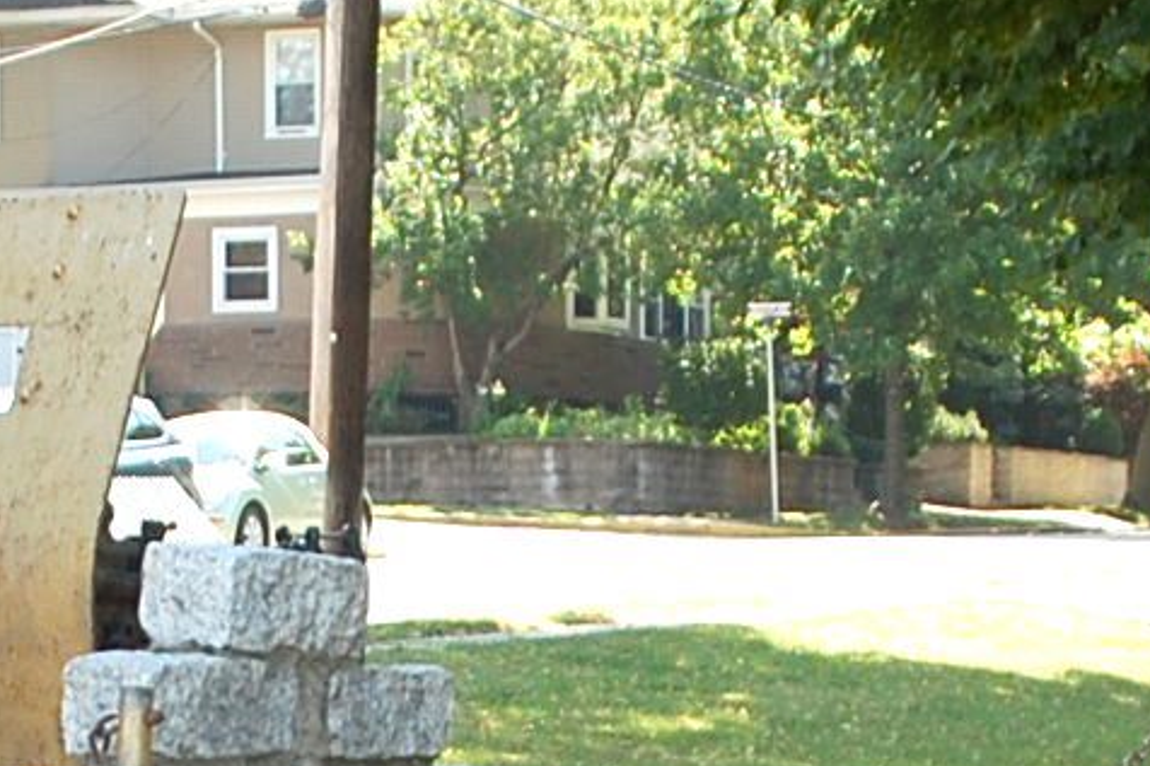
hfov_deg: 13.7
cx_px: 350
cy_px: 876
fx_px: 4790
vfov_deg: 9.0
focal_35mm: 150
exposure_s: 1/250
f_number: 3.8
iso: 200
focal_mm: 22
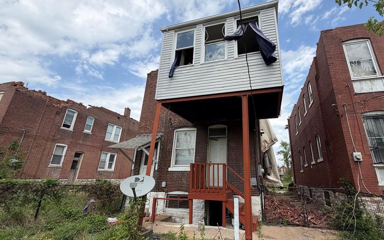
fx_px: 178
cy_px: 117
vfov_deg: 68.0
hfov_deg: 93.7
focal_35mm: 17
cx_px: 219
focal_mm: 2.22
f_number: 2.2
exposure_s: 1/770
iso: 25
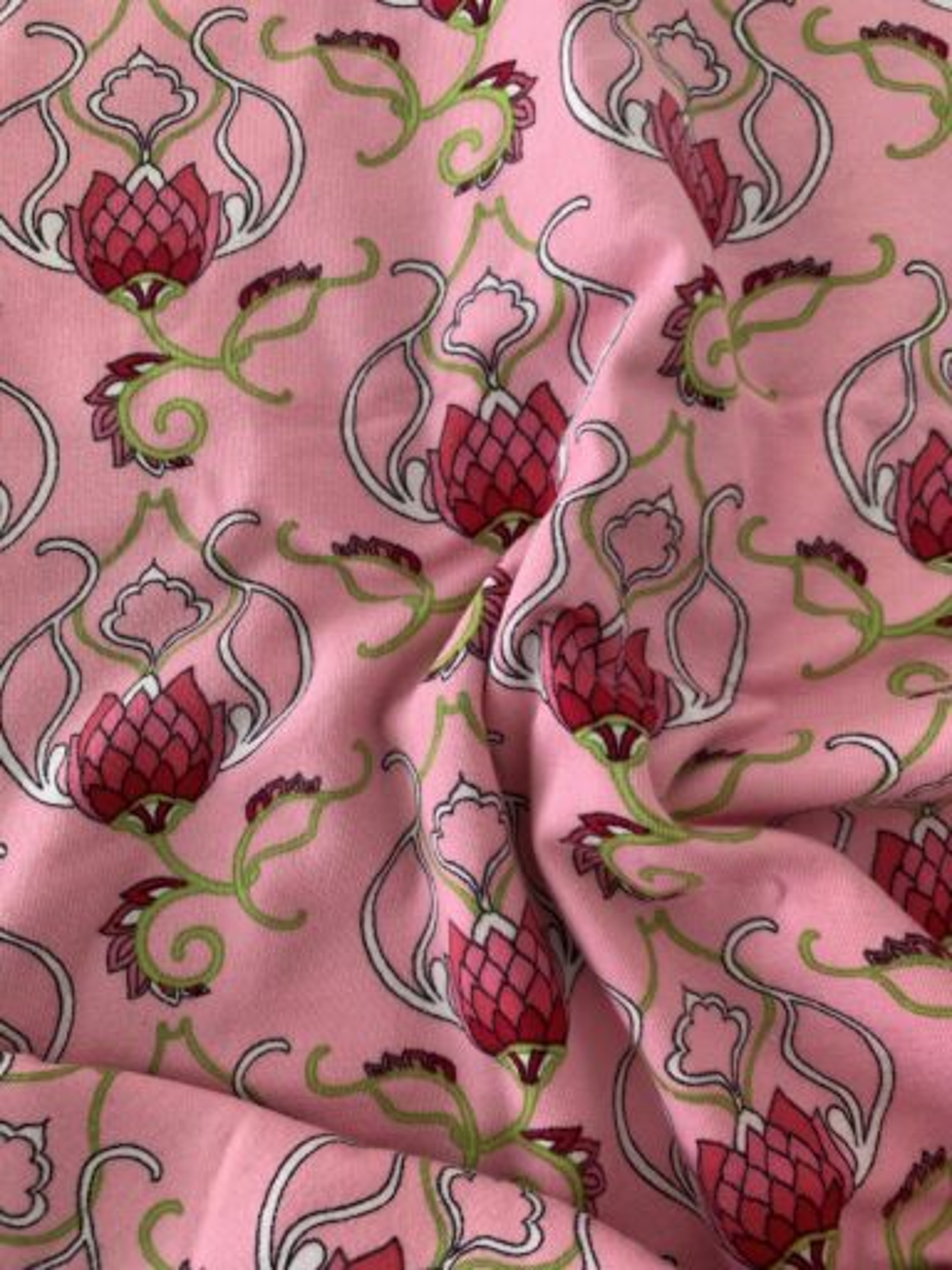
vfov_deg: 67.3
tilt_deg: -85.9
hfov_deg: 53.1
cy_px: 635
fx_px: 953
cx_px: 476
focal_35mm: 26
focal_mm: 4.25
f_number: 1.8
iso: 100
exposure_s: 1/101
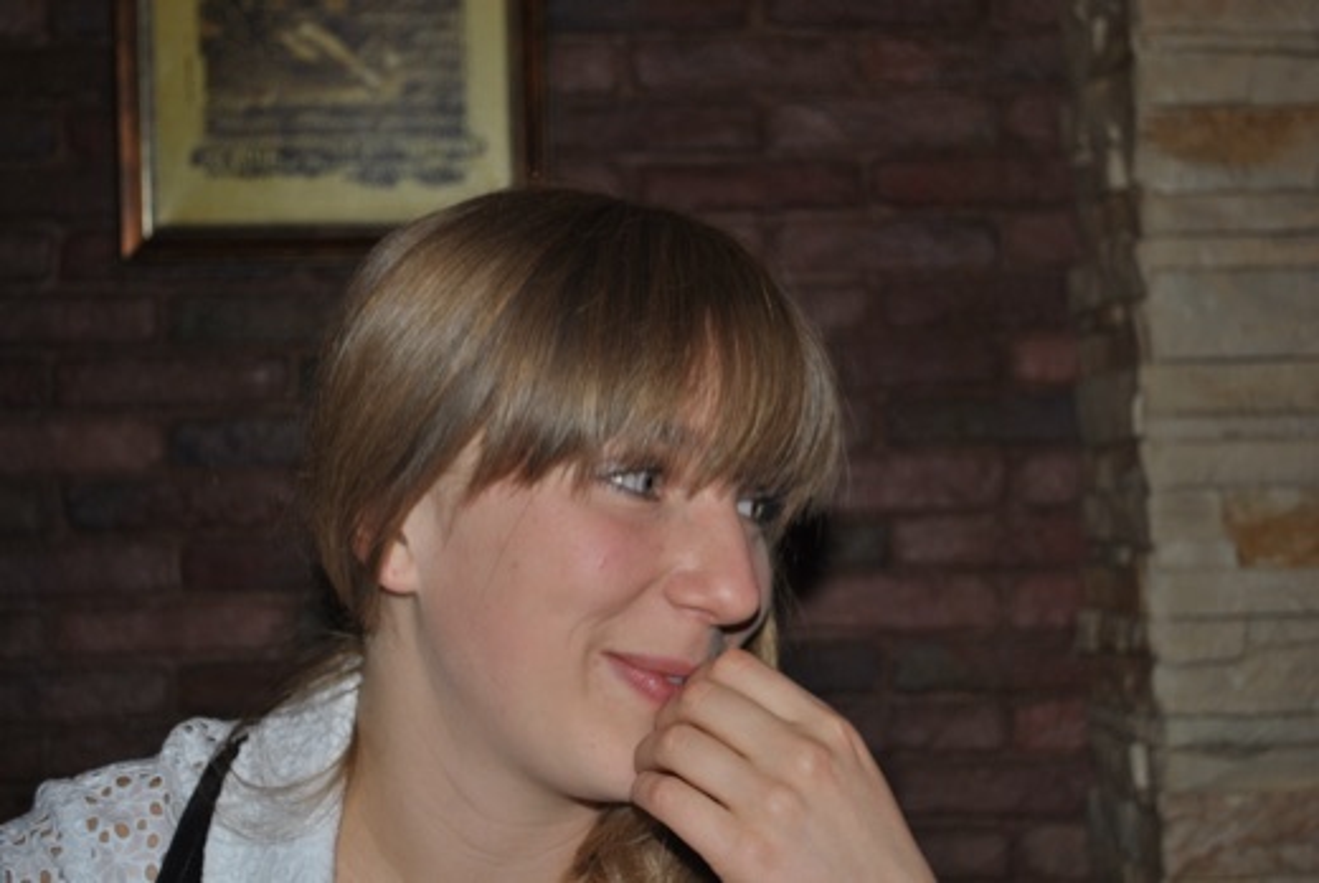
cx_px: 660
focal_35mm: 60
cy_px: 442
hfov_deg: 33.4
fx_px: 2201
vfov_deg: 22.7
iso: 200
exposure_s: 1/60
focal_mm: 40
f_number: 5.3
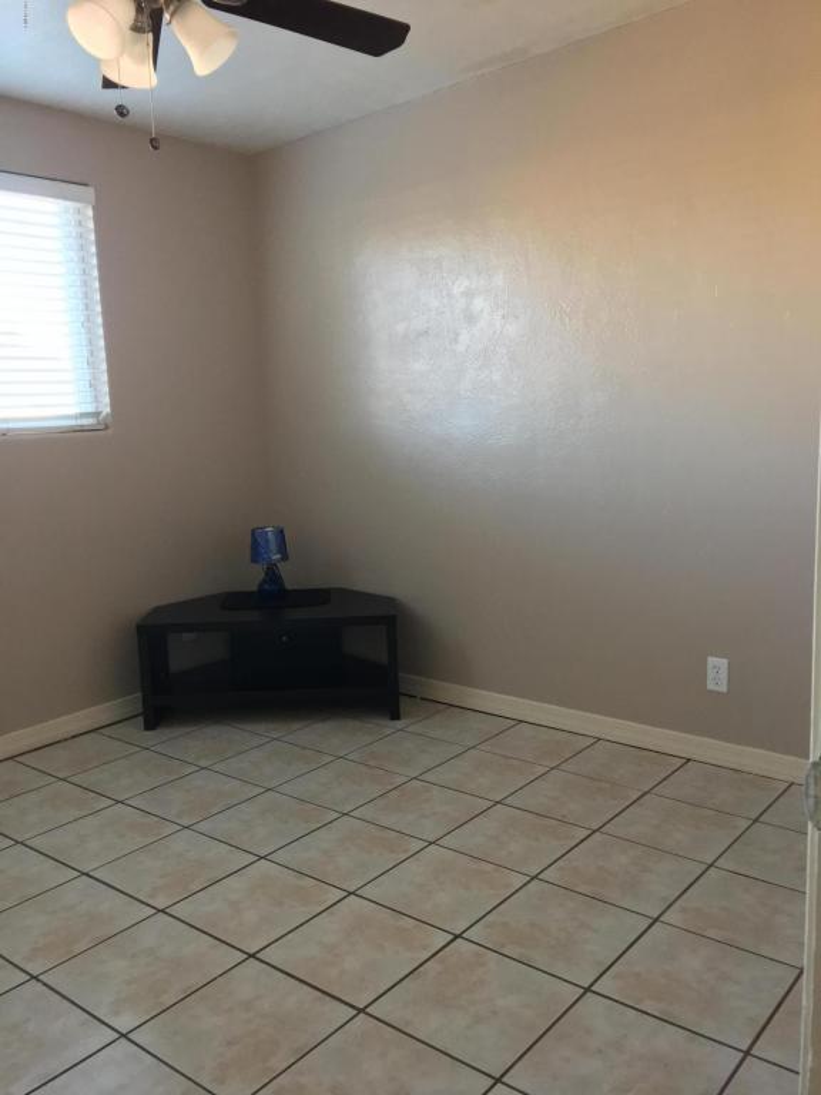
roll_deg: +2.1
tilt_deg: -7.6
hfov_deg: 48.2
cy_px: 548
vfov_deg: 61.7
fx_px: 917
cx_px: 410
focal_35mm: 29
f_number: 2.2
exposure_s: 1/30
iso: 160
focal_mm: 4.15
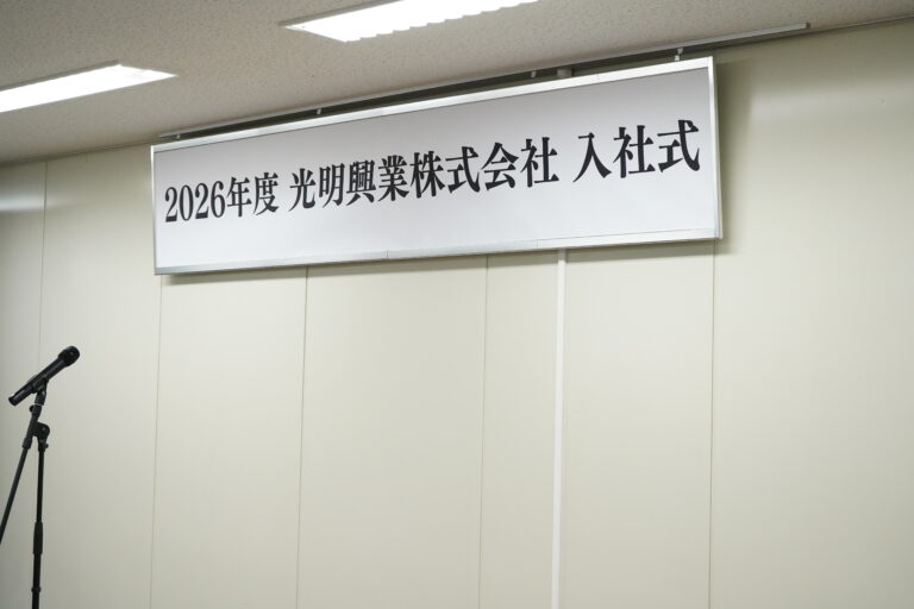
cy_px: 304
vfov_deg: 21.2
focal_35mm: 64
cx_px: 457
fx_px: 1625
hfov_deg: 31.4
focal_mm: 64
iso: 6400
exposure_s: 1/640
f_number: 5.6
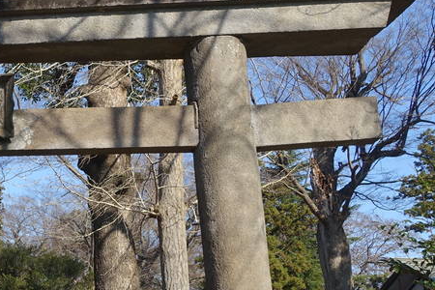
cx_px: -36
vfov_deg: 20.7
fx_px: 773
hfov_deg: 28.7
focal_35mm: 64
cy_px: 275
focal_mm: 8.82
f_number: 5.6
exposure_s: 1/320
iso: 125
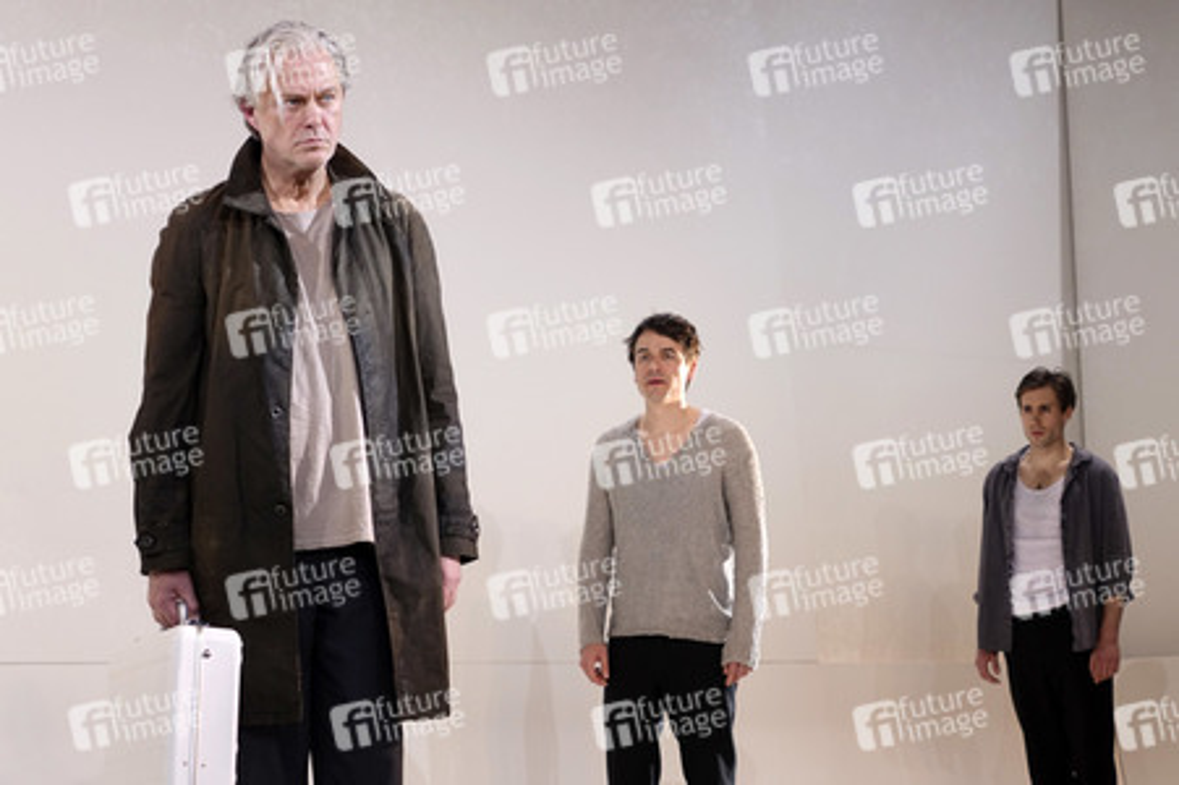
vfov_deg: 10.5
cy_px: 392
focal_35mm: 130
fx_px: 4254
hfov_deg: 15.8
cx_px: 590
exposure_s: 1/320
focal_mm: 47.85
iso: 400
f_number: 3.5
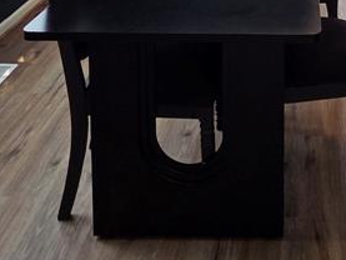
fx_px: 480
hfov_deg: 37.6
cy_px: -168
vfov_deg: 22.4
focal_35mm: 48
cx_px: 297
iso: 80
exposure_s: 1/120
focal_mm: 2.2
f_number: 2.2
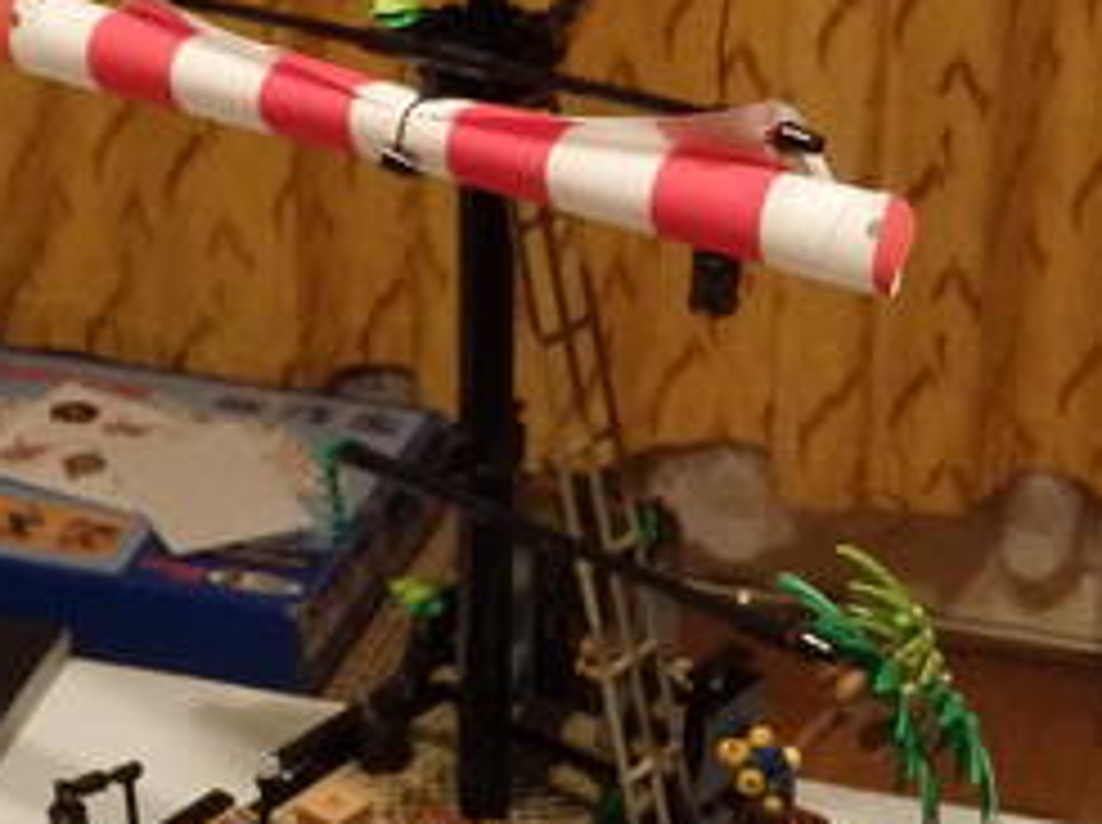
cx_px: 342
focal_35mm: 92
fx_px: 2925
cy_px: 358
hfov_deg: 21.2
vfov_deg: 16.0
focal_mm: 4.5
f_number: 3
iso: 640
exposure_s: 1/30
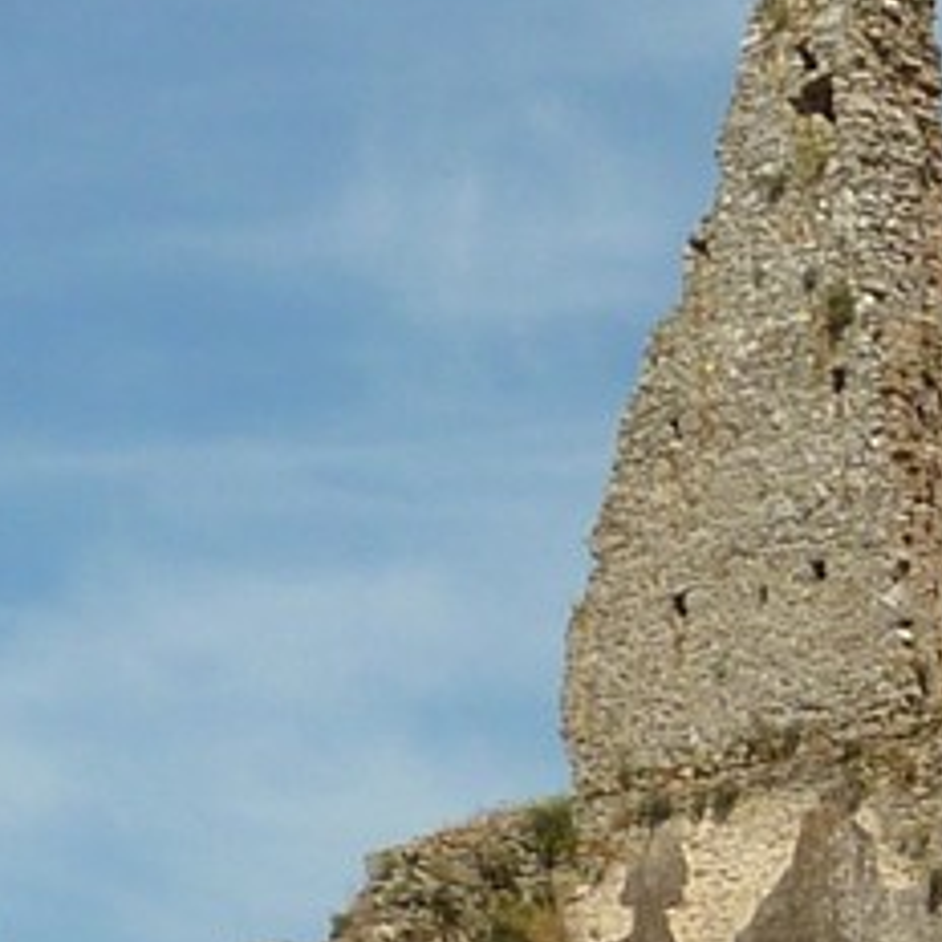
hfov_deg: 10.5
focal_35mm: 160
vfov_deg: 10.5
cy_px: 1486
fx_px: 4926
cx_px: 1478
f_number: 5.6
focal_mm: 4.1
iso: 80
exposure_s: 1/500
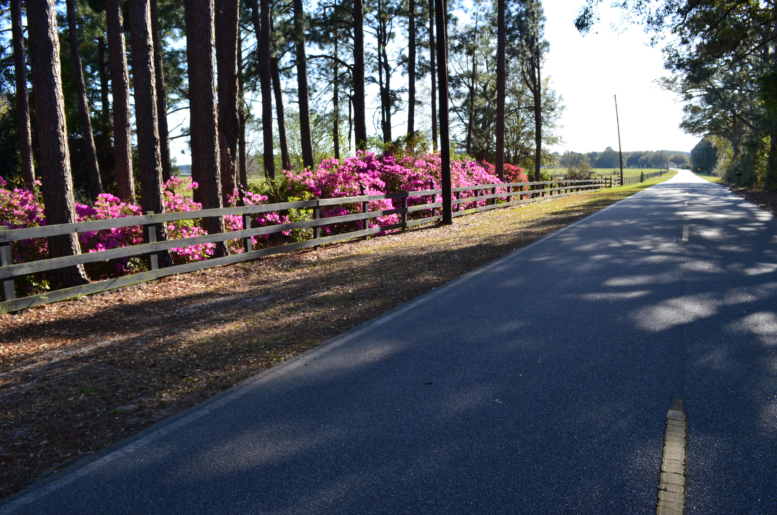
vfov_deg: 47.7
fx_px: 582
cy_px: 258
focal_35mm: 27
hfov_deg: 67.5
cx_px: 388
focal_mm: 18
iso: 400
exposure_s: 1/250
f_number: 10
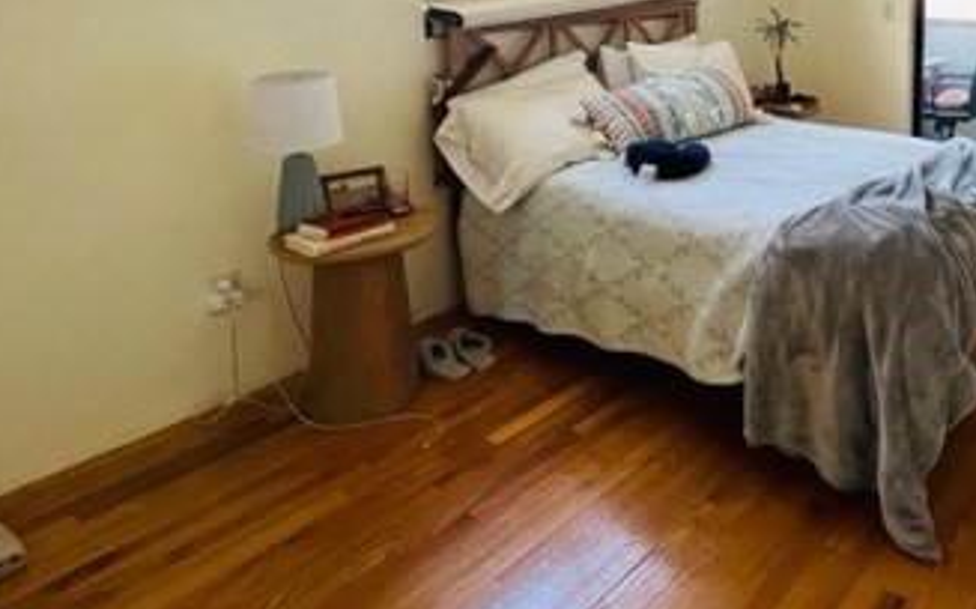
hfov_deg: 62.2
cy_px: 42
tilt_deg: -6.7
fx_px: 718
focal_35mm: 27
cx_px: 791
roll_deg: -0.5
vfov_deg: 41.6
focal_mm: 1.57
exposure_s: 1/99
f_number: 1.8
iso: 100
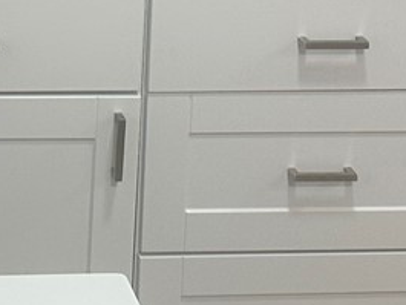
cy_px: -139
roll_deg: -1.8
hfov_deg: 13.2
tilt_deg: -9.7
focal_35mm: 145
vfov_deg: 10.0
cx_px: -90
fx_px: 1701
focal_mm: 6.86
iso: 125
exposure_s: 1/120
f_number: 1.78
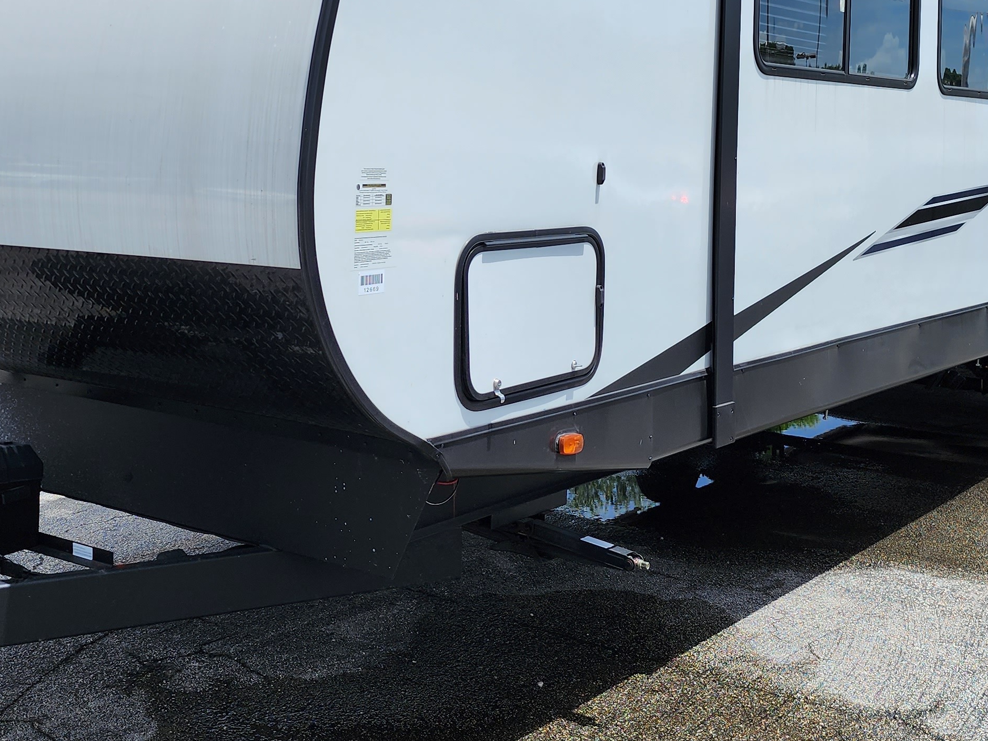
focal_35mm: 49
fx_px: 1398
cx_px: 411
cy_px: 176
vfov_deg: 29.2
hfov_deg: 38.8
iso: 12
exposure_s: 1/1839
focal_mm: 6.4
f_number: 1.8
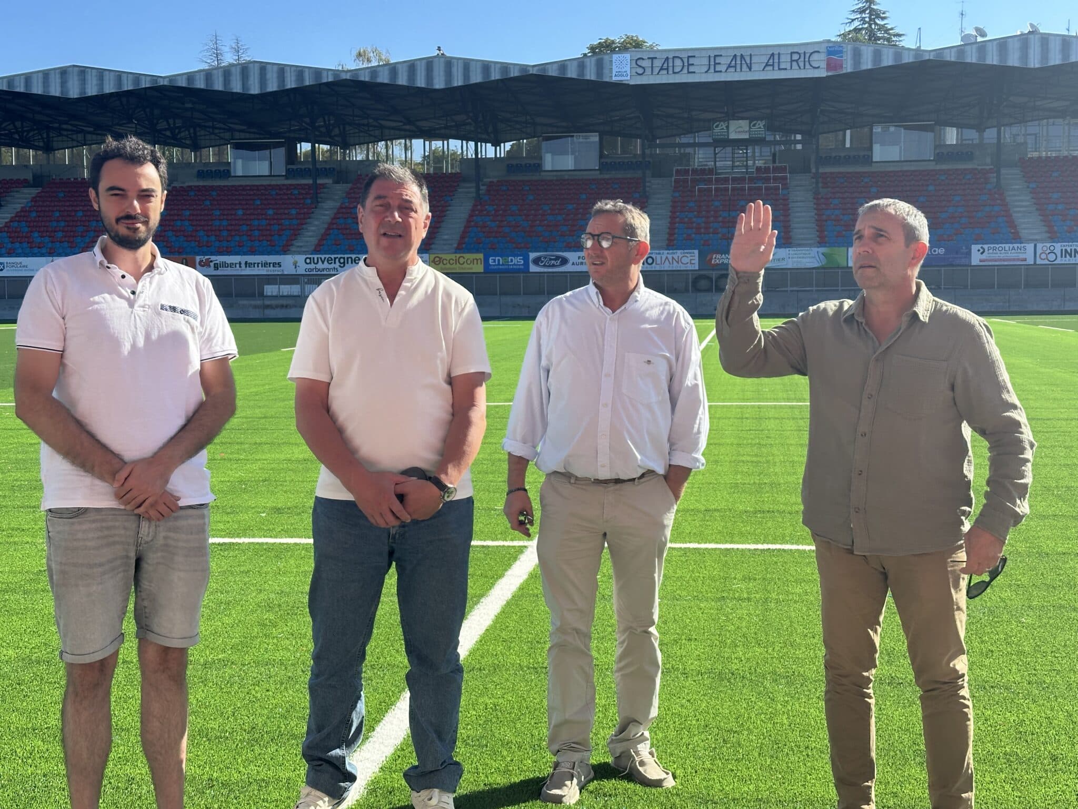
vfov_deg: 30.3
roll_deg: +0.8
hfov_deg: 39.7
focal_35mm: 48
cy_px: 404
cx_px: 539
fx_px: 1495
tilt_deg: -3.1
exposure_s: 1/2070
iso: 64
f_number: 1.78
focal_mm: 6.86
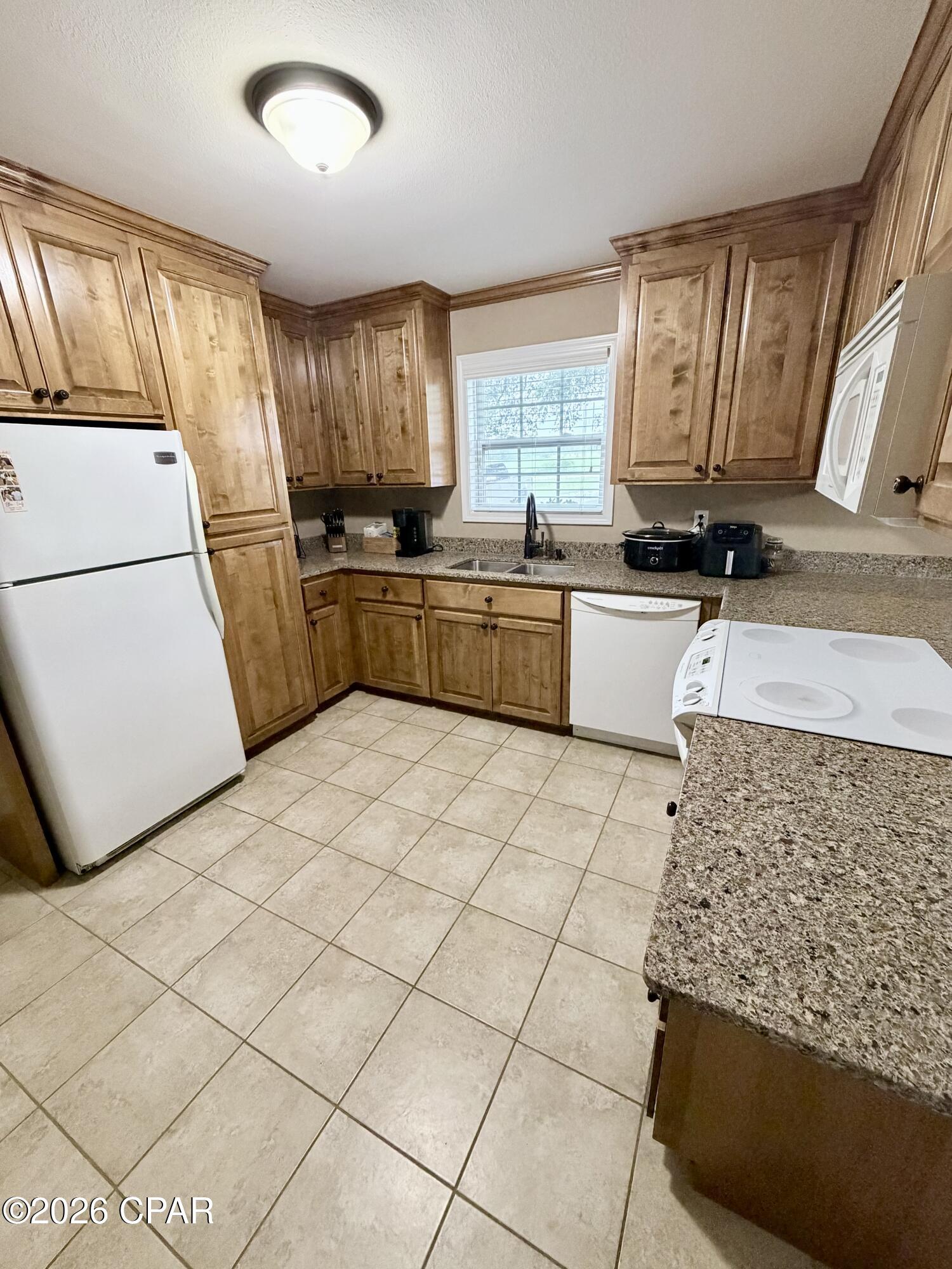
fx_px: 513
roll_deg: +1.3
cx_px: 476
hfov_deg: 85.7
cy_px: 634
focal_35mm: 14
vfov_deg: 102.1
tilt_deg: -18.8
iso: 500
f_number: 2.2
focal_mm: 2.22
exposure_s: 1/60
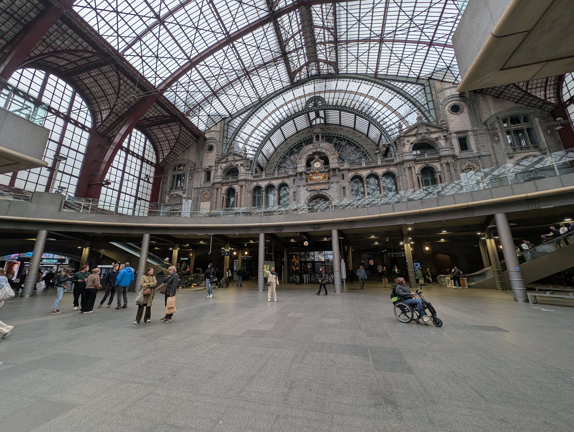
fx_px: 199
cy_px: 216
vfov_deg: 94.6
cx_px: 287
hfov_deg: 110.5
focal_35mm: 12
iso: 38
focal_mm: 2.23
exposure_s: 1/298
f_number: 1.95
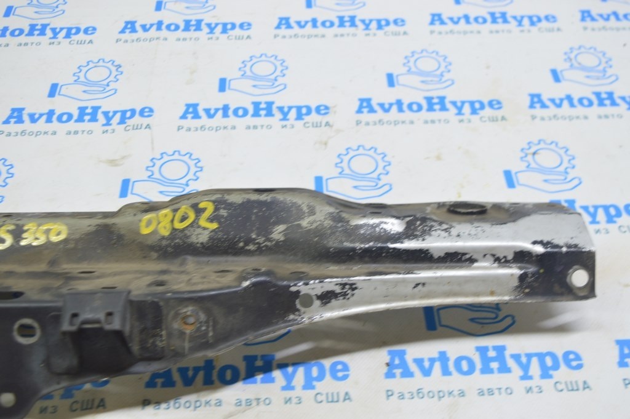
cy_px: 210
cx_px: 315
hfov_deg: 46.4
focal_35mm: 42
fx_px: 734
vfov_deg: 31.8
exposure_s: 1/20
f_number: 5.6
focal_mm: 28
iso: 400
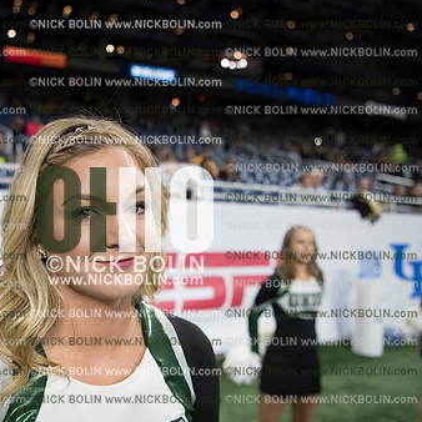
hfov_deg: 46.1
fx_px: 483
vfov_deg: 47.2
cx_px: 125
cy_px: 227
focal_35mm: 35
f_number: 2.8
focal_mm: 24
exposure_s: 1/800
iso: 1250
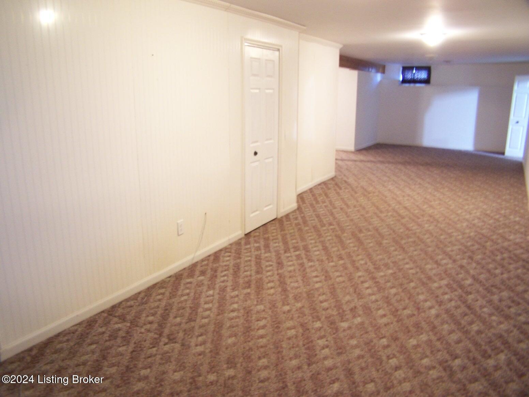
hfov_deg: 49.0
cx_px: 264
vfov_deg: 37.7
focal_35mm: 38
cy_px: 198
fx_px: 581
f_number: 2.8
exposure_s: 1/3
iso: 140
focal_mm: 6.3
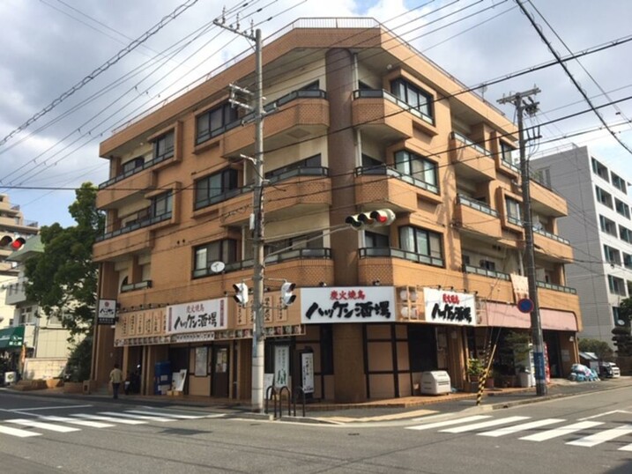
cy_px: 237
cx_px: 316
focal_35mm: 29
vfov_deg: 48.2
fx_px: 530
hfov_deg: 61.7
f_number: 2.2
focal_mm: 4.15
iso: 25
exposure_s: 1/1709
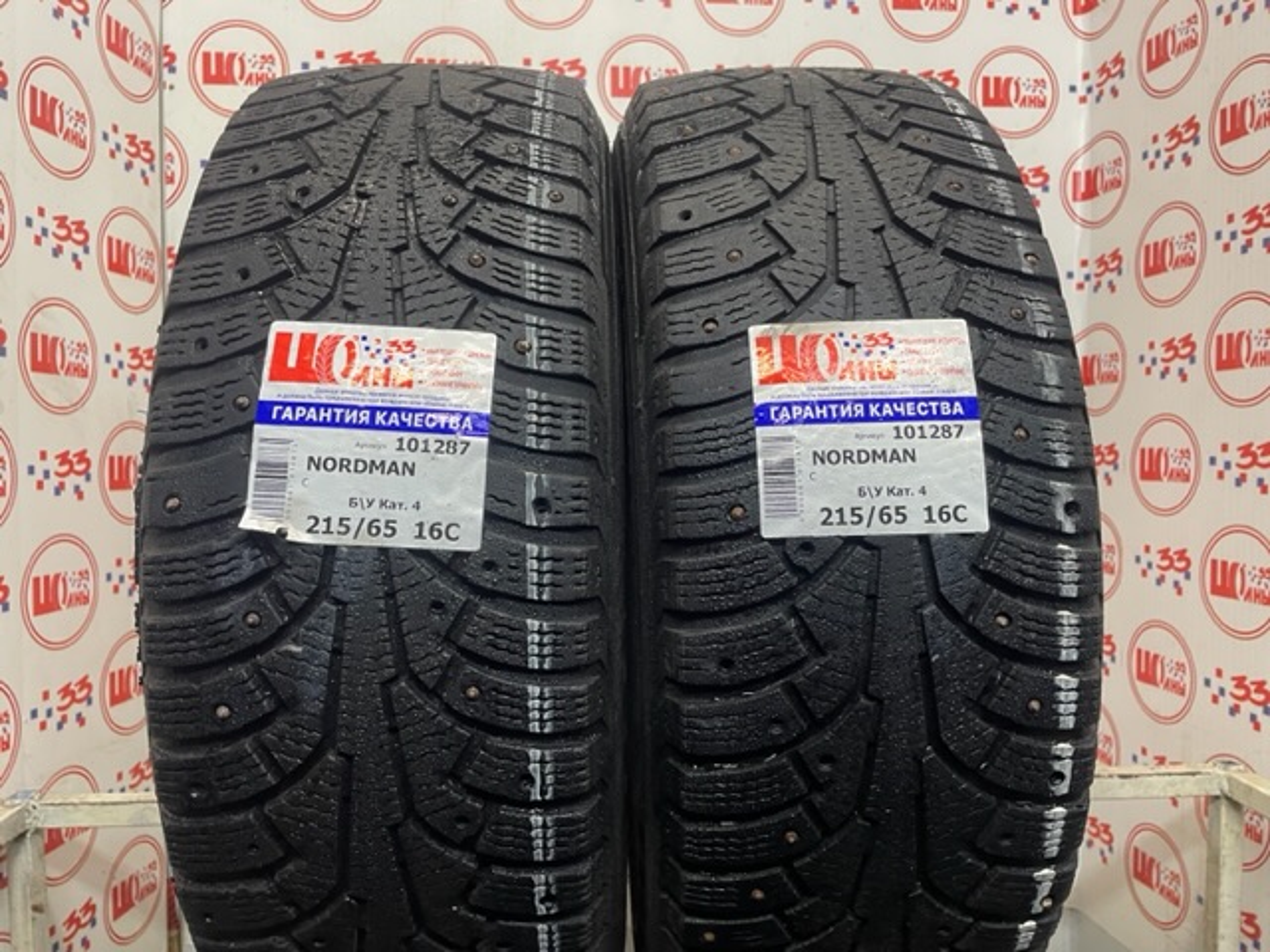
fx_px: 954
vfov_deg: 53.1
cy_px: 476
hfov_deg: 67.3
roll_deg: +0.6
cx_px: 635
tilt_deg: -2.5
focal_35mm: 26
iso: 125
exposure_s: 1/50
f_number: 1.6
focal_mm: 4.2
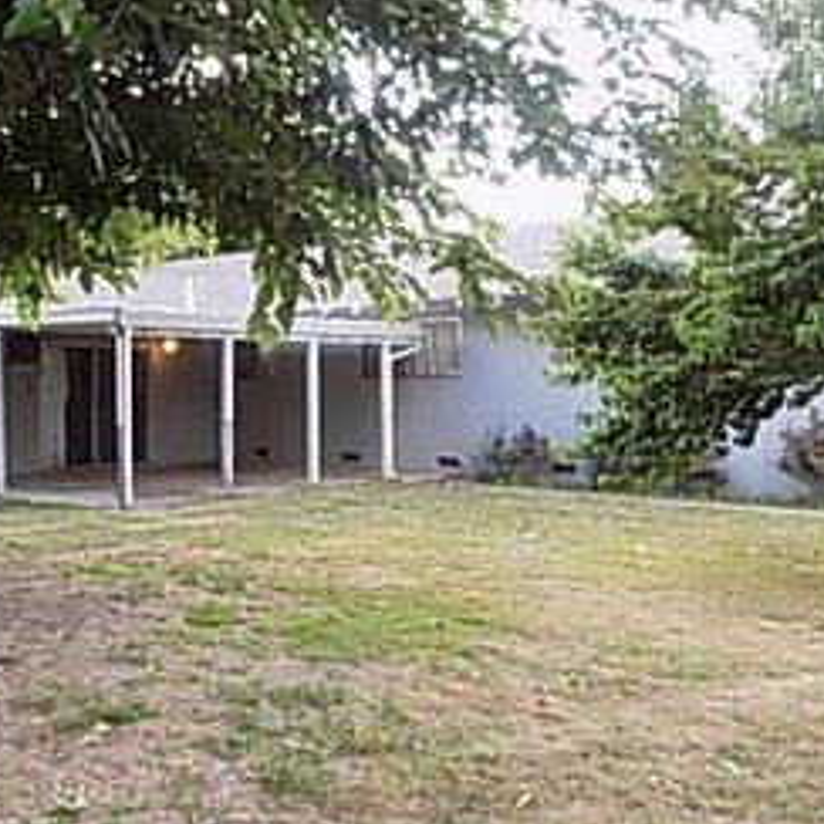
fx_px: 1077
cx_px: 111
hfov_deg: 39.4
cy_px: 388
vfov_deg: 41.8
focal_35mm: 40
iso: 80
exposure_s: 1/30
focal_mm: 4
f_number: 3.1
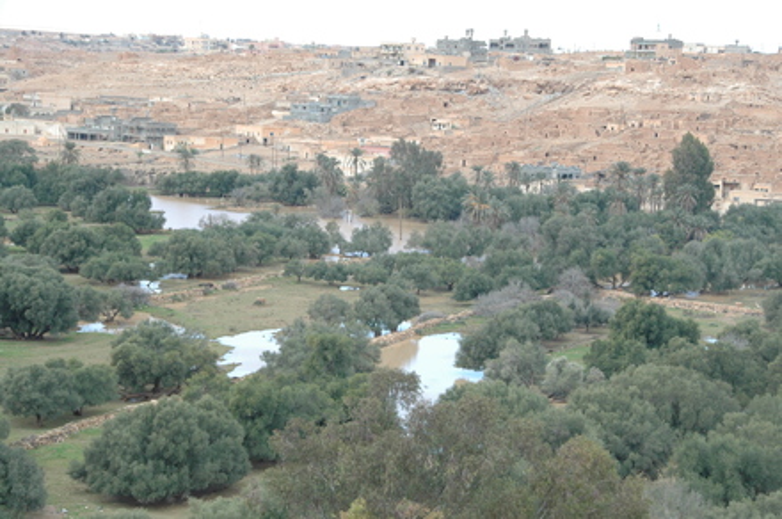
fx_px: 2017
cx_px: 391
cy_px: 260
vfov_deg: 14.7
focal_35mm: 93
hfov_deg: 21.9
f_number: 9
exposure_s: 1/320
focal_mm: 62
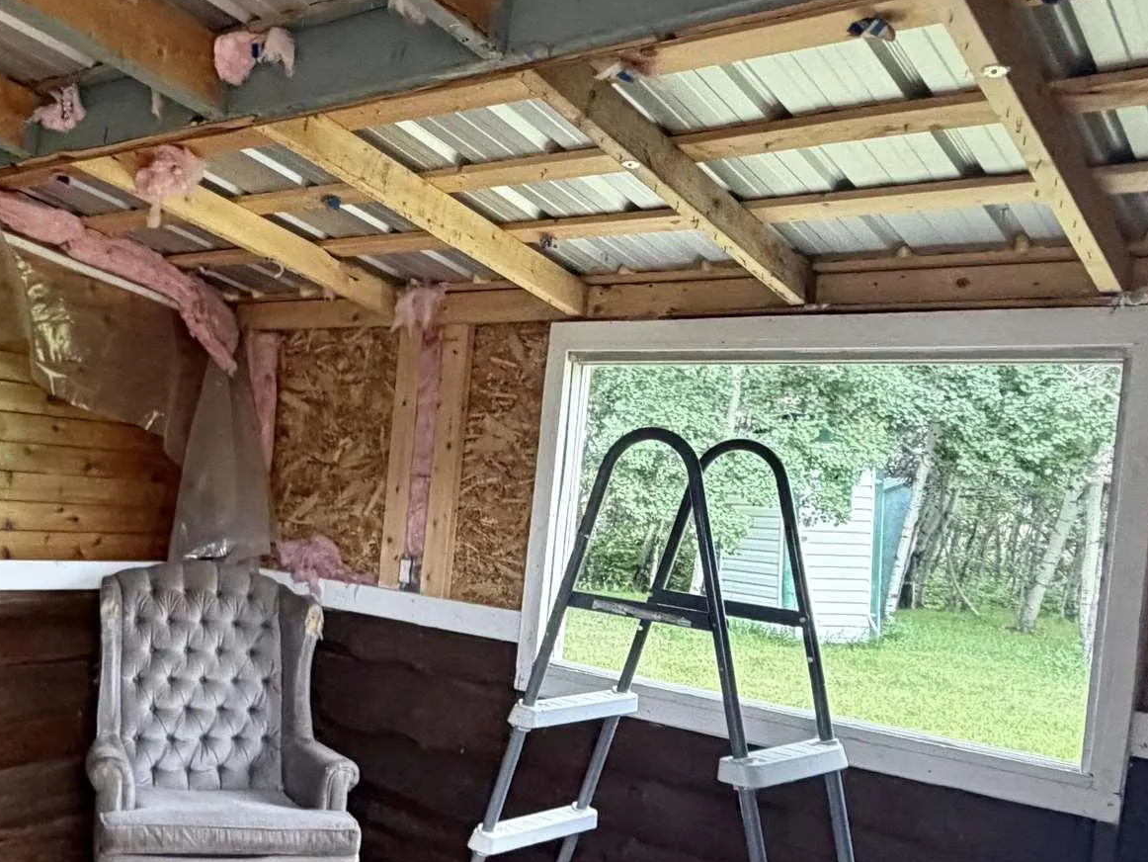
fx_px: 1227
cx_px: 254
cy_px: 501
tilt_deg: -1.9
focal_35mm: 37
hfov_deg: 47.8
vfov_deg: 38.6
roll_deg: -3.4
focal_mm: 2.22
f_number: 2.2
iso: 320
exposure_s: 1/64
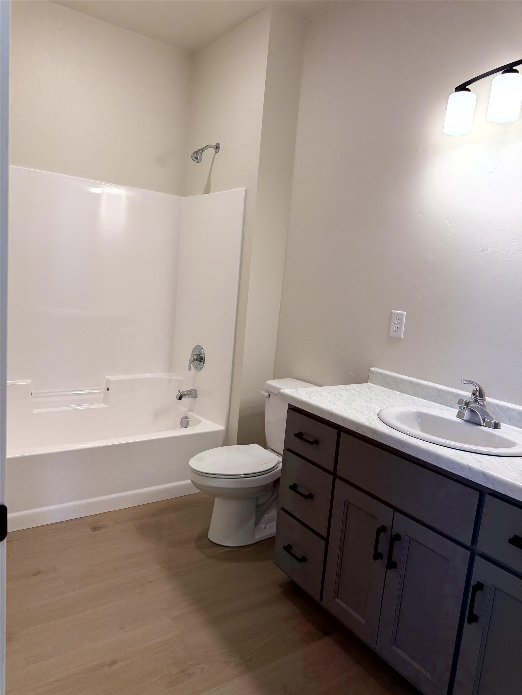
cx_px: 261
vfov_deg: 71.6
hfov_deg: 56.8
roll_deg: -4.8
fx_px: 483
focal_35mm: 24
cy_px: 348
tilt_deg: -8.2
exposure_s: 1/144
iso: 100
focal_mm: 6.76
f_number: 1.78
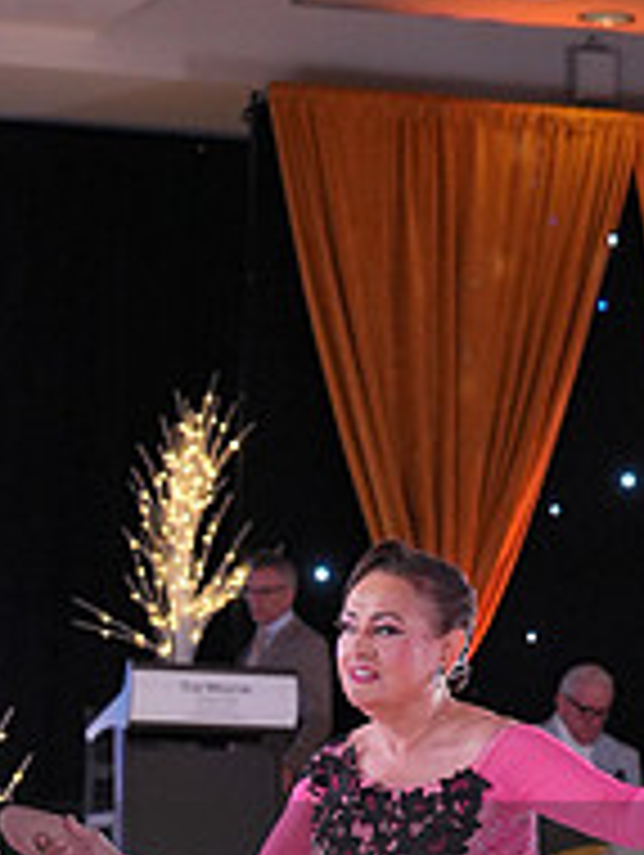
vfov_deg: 11.1
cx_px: 29
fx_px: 4356
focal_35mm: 176
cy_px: 954
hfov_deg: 8.4
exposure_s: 1/400
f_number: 4
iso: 2000
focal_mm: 60
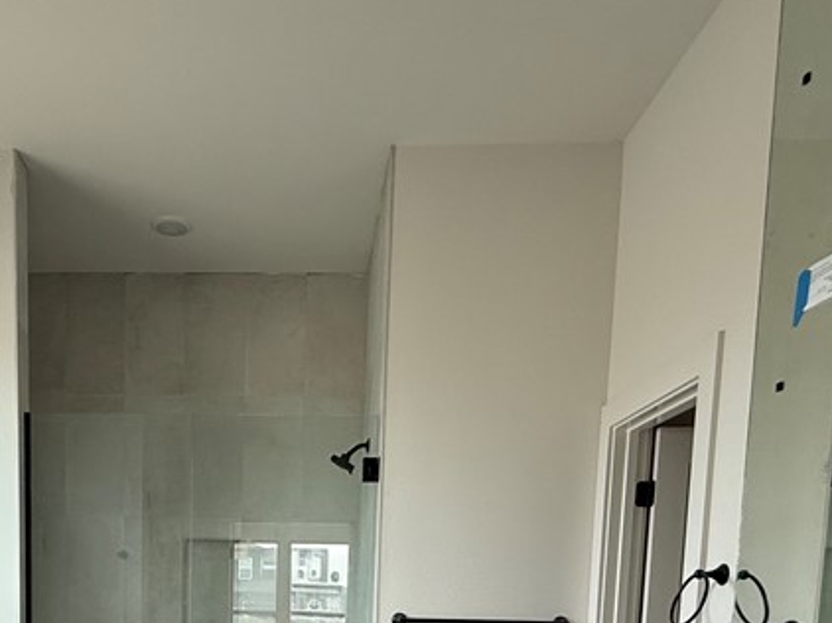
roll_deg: -1.6
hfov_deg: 52.5
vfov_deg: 35.3
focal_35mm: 34
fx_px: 817
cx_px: 252
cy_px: 696
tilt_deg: -6.0
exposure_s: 1/99
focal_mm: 2.22
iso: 100
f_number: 2.2
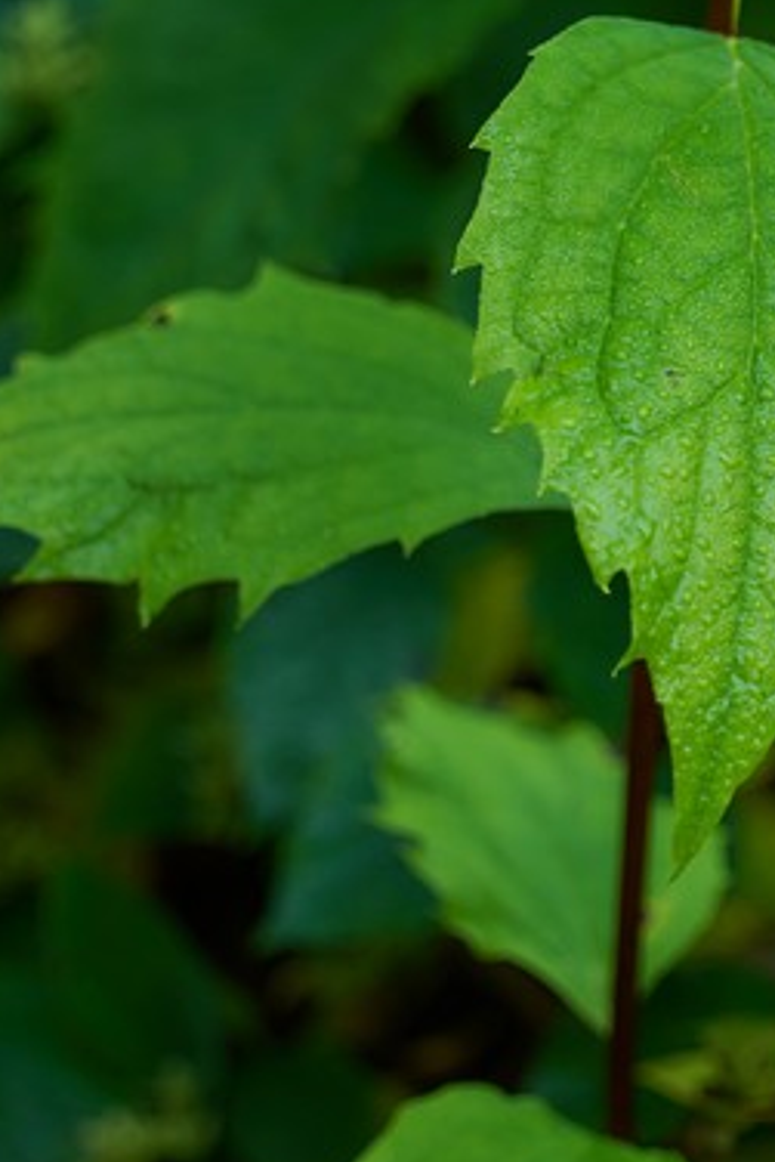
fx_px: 4936
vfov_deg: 13.4
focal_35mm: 153
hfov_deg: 8.9
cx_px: 818
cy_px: 257
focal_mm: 60
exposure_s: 1/20
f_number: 4
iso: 100
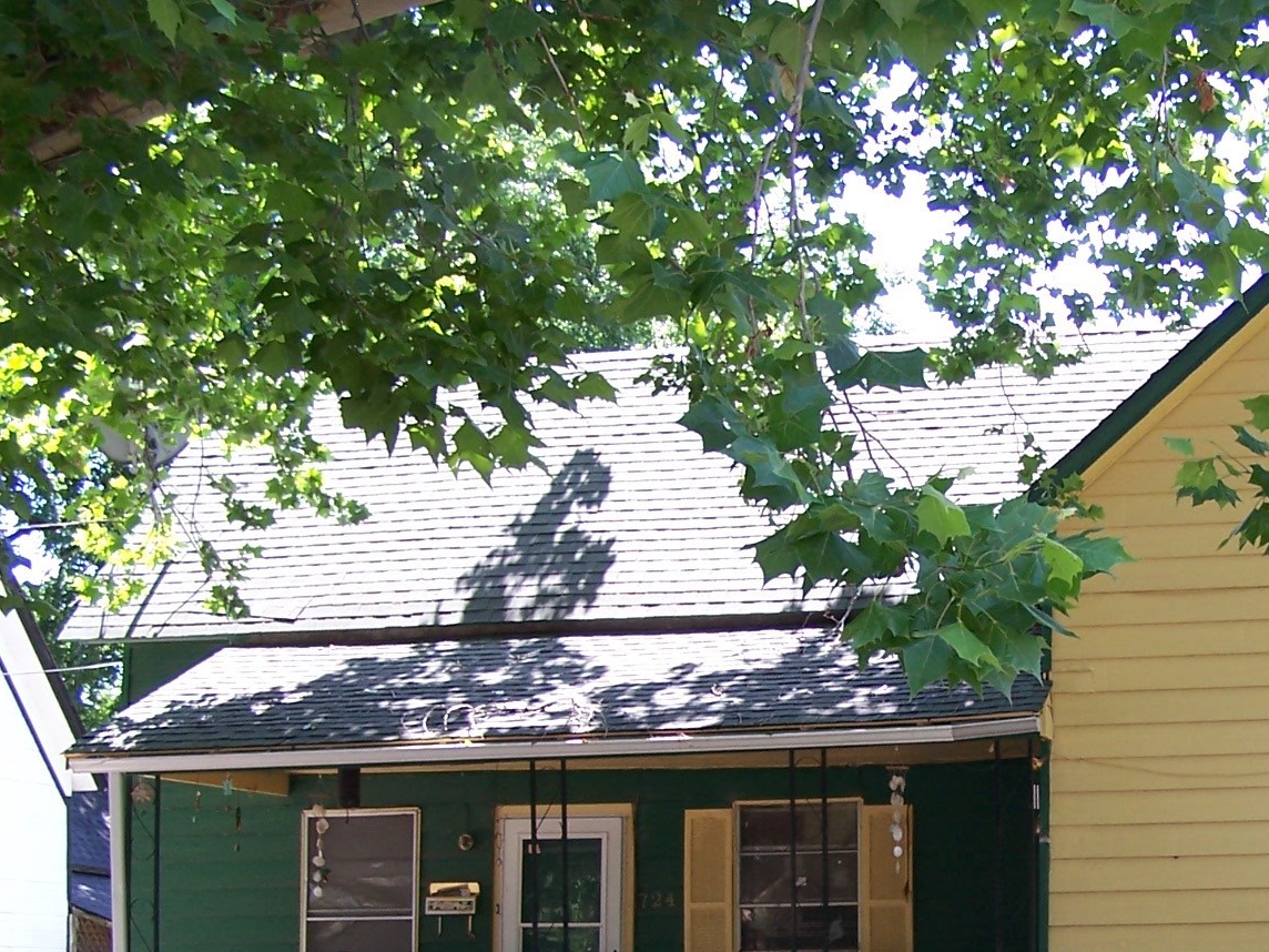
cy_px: 798
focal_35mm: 68
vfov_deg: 21.3
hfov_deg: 28.0
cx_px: 991
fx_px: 2493
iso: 80
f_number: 2.8
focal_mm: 6.3
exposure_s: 1/125
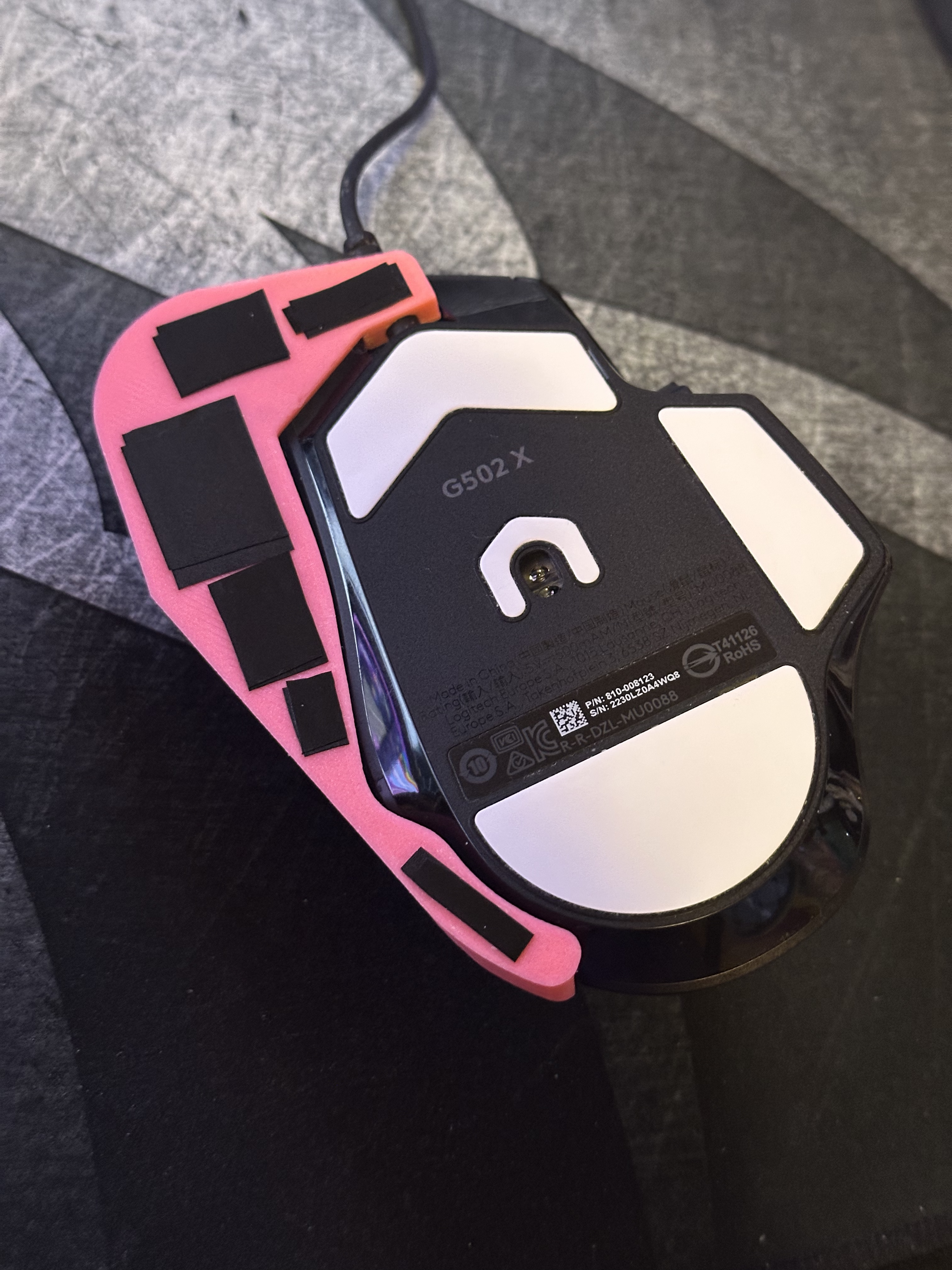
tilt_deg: -54.9
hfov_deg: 30.3
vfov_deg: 39.7
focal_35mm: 48
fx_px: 1760
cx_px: 476
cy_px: 635
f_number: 1.78
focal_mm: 6.86
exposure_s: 1/25
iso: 500
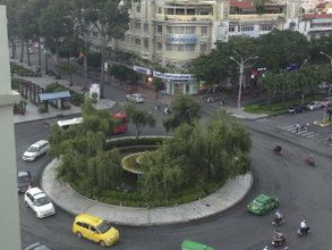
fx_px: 432
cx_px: 171
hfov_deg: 42.1
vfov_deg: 32.0
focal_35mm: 45
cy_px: 85
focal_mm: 4.13
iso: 64
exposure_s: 1/24
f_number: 2.4
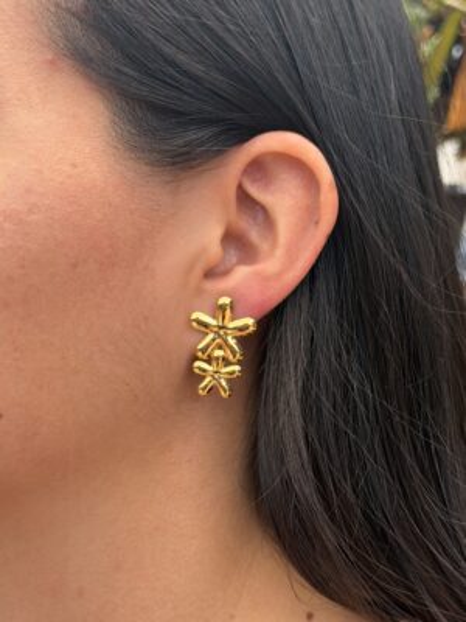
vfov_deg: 39.7
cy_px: 311
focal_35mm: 48
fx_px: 862
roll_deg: -0.6
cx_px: 233
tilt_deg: -2.0
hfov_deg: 30.3
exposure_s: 1/1513
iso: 80
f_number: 1.78
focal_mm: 6.76
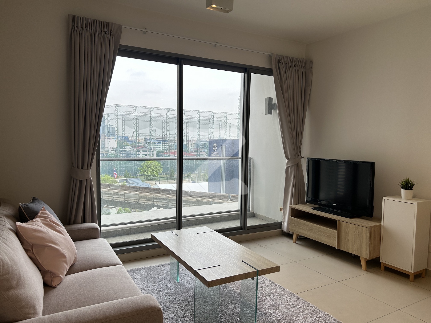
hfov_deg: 67.3
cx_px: 216
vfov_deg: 53.1
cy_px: 162
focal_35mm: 26
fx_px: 324
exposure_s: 1/104
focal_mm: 5.7
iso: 32
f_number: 1.5
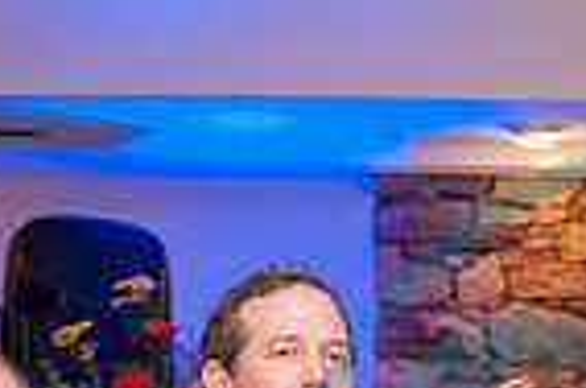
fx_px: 2323
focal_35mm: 143
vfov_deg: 9.1
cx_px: 702
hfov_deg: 14.0
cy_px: 722
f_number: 2.8
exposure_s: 1/200
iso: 1000
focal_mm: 35
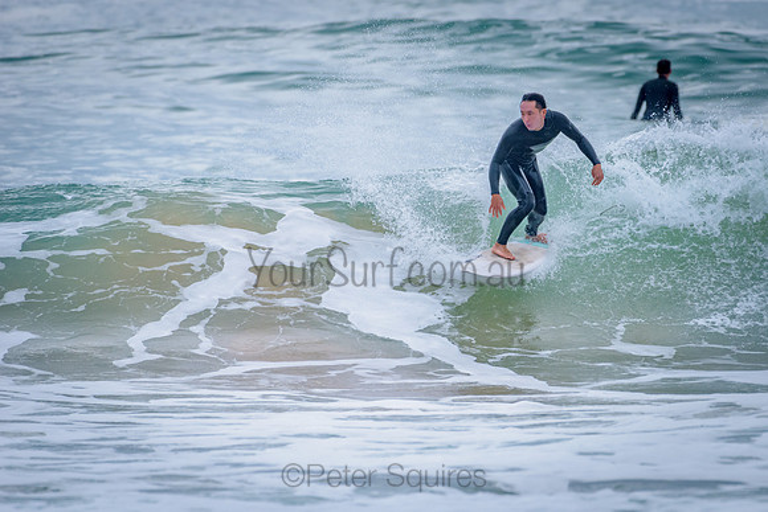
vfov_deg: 2.2
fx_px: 13078
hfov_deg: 3.4
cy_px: 242
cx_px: 469
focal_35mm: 613
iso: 800
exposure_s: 1/2000
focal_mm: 500
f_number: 6.3
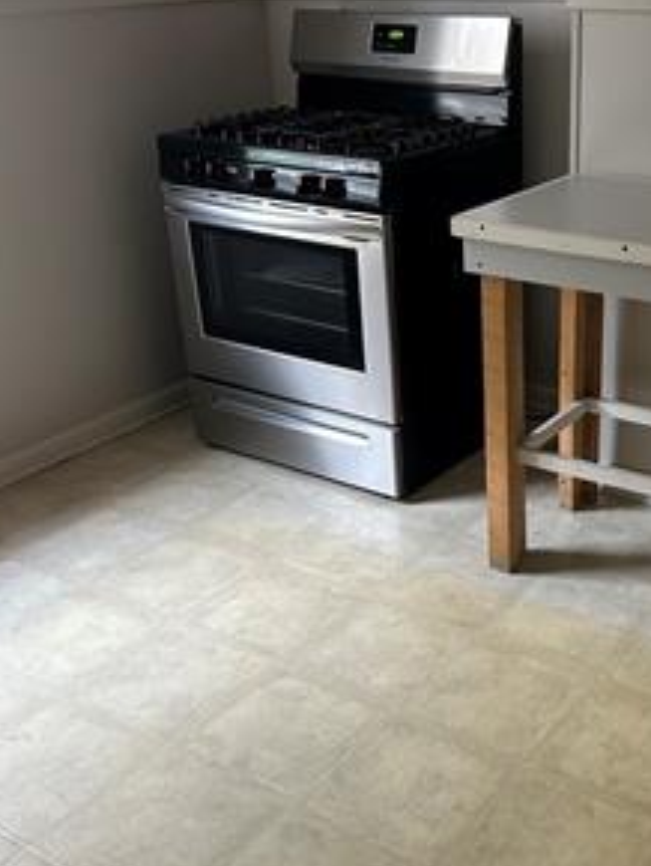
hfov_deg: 32.8
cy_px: 460
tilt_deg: -25.4
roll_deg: +0.3
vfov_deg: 43.8
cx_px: 511
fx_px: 1077
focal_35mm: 43
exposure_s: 1/60
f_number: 1.5
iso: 250
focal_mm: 5.7
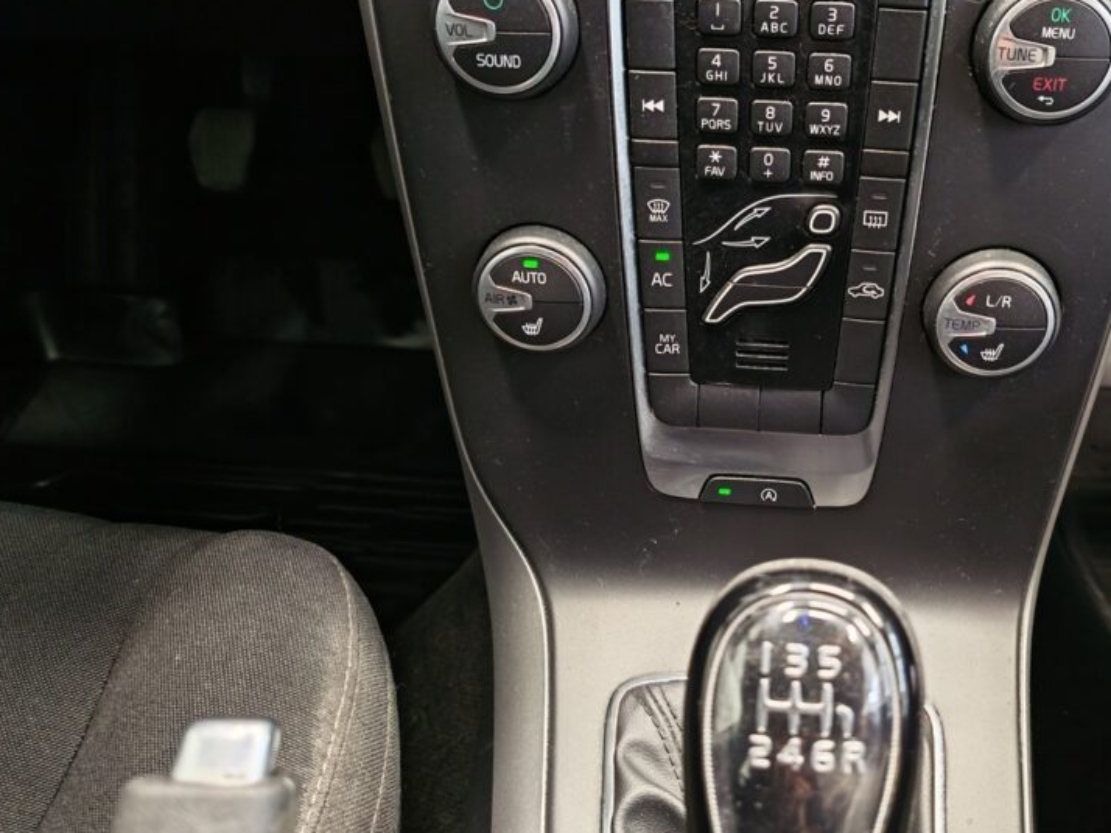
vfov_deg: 42.8
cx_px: 756
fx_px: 1059
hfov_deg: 54.1
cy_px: 355
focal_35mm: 33
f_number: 1.6
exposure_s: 1/50
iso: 640
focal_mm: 5.4
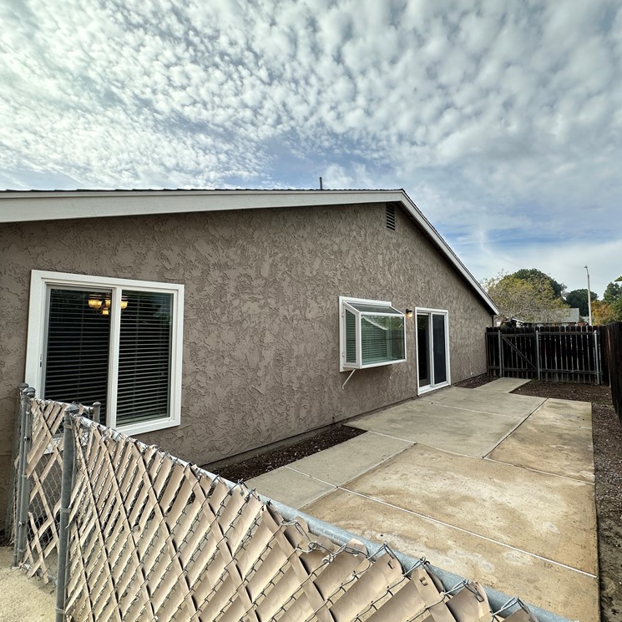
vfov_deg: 84.0
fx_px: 346
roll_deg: +0.6
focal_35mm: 17
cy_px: 306
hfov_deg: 83.2
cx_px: 364
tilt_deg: +2.9
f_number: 2.2
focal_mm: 2.22
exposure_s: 1/1366
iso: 50
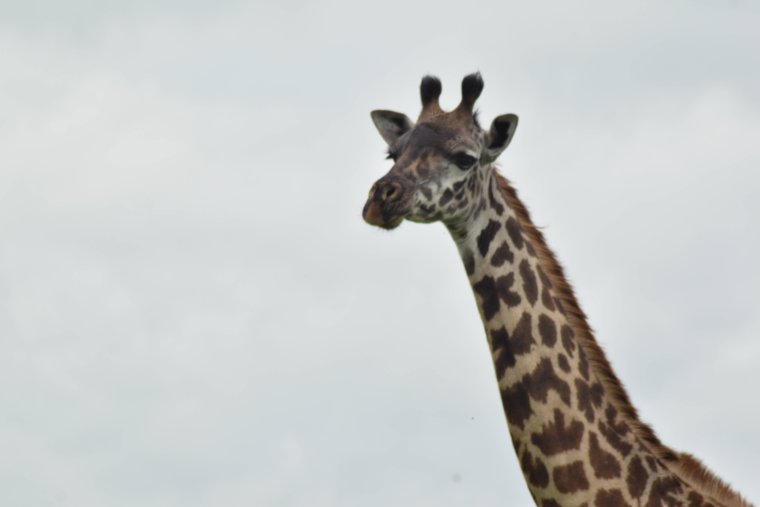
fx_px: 9499
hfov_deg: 4.6
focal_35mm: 450
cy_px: 254
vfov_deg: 3.1
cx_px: 380
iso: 200
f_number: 5.6
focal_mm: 300
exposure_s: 1/320
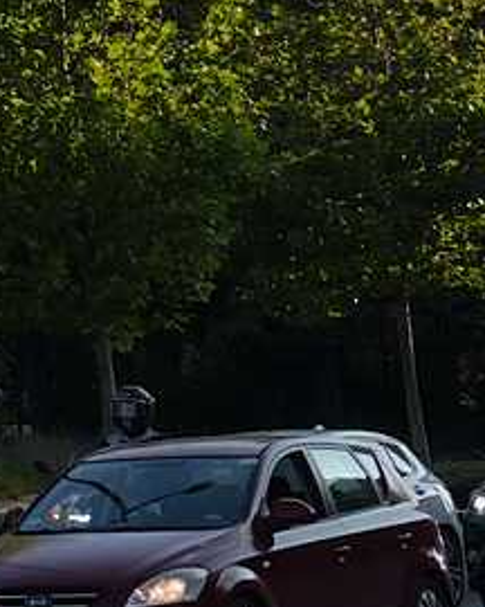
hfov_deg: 5.8
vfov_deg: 7.5
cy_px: -810
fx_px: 4360
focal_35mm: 243
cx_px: -1076
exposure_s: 1/1000
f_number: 3.2
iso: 100
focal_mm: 12.97
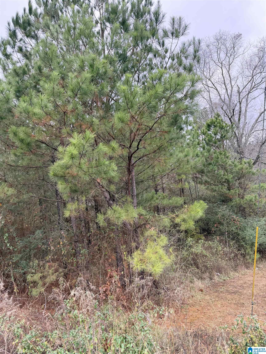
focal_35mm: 24
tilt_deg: +2.6
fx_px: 246
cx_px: 133
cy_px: 177
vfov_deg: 71.6
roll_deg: +5.6
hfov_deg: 56.8
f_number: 1.78
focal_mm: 6.76
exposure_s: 1/238
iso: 80
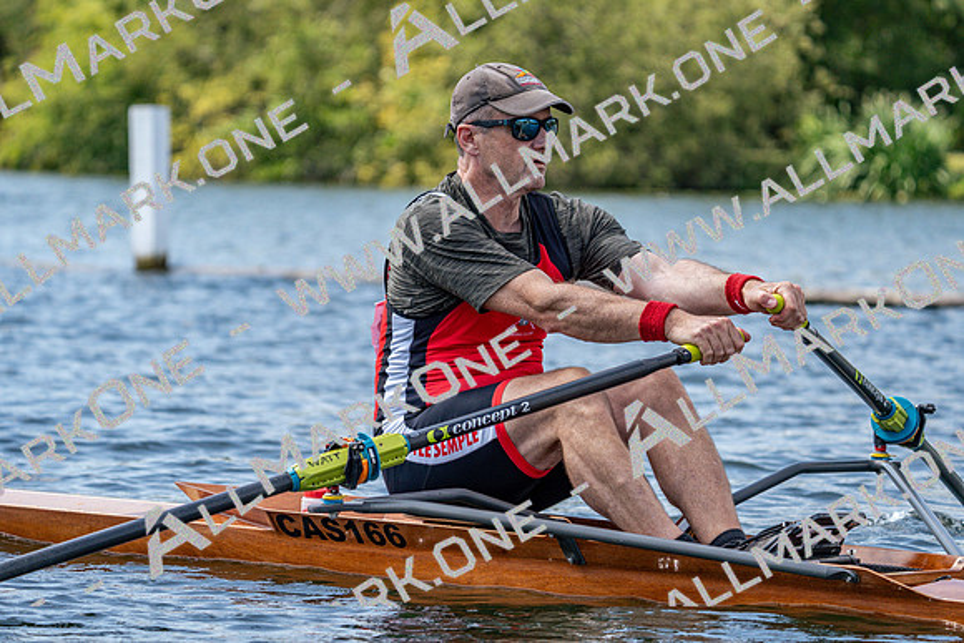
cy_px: 322
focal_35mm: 200
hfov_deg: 10.3
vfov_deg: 6.9
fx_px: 5357
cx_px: 482
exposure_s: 1/2000
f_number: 5.6
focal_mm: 200
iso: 500
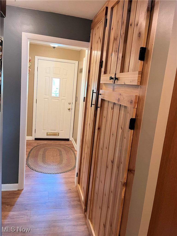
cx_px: 88
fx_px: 177
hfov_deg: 53.1
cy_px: 118
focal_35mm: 26
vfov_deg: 67.3
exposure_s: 1/60
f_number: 1.6
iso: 320
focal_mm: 5.1
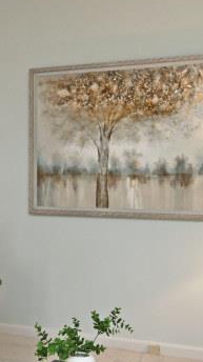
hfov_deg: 17.9
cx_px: -36
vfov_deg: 32.9
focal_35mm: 64
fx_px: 614
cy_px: 177
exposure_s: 1/60
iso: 640
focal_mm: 14
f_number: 4
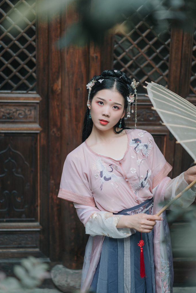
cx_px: 111
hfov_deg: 21.2
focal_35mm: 64
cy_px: 146
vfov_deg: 31.4
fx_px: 522
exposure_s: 1/250
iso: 100
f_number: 2
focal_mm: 55
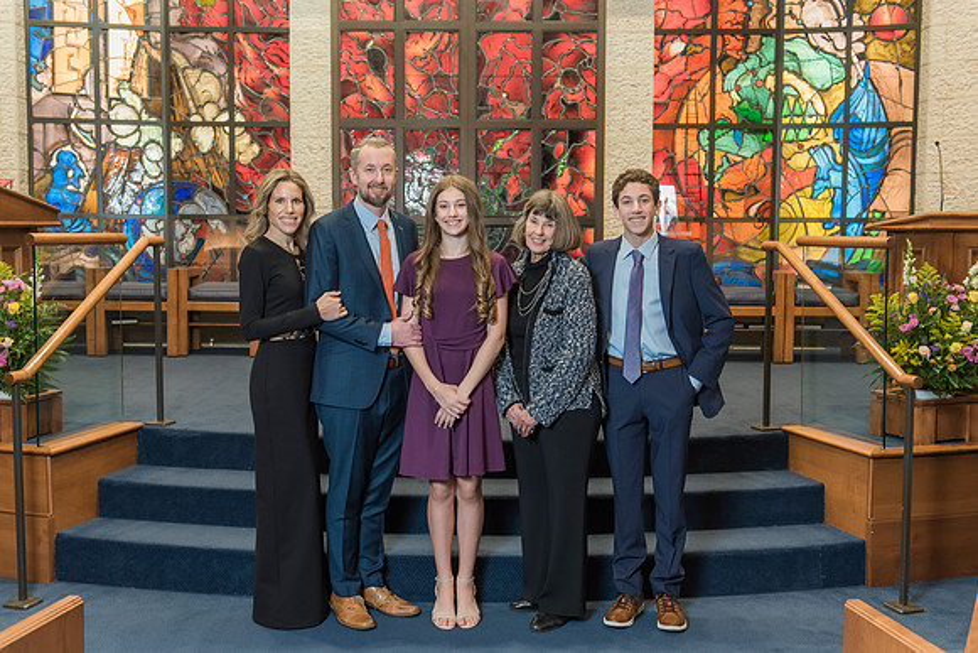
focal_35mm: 40
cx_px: 475
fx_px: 1075
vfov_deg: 33.8
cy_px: 322
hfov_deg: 48.9
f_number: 4
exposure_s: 1/100
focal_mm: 38
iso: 1250
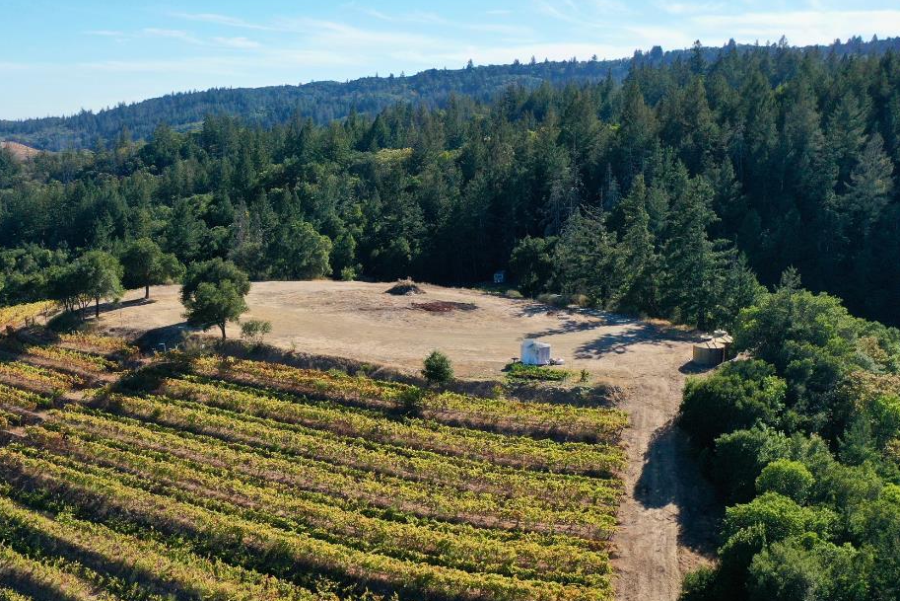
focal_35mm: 46
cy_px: 357
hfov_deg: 42.4
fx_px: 1150
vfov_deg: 29.2
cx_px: 326
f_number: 2.8
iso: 100
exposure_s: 1/2000
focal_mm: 10.26
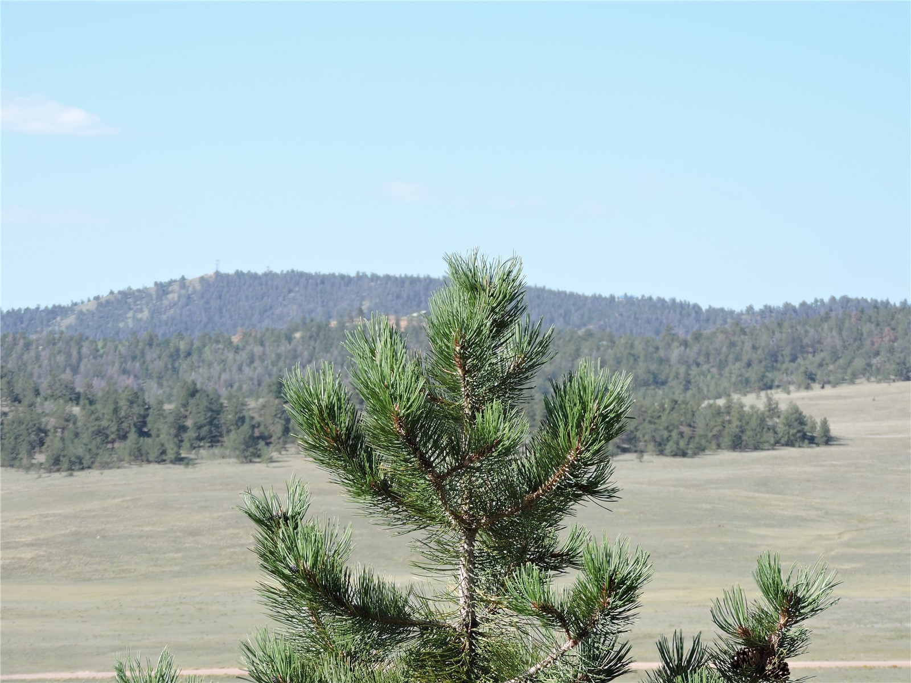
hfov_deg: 12.7
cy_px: 342
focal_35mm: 155
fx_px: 4079
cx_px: 456
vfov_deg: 9.6
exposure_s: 1/320
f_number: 4.4
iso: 100
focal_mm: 27.6
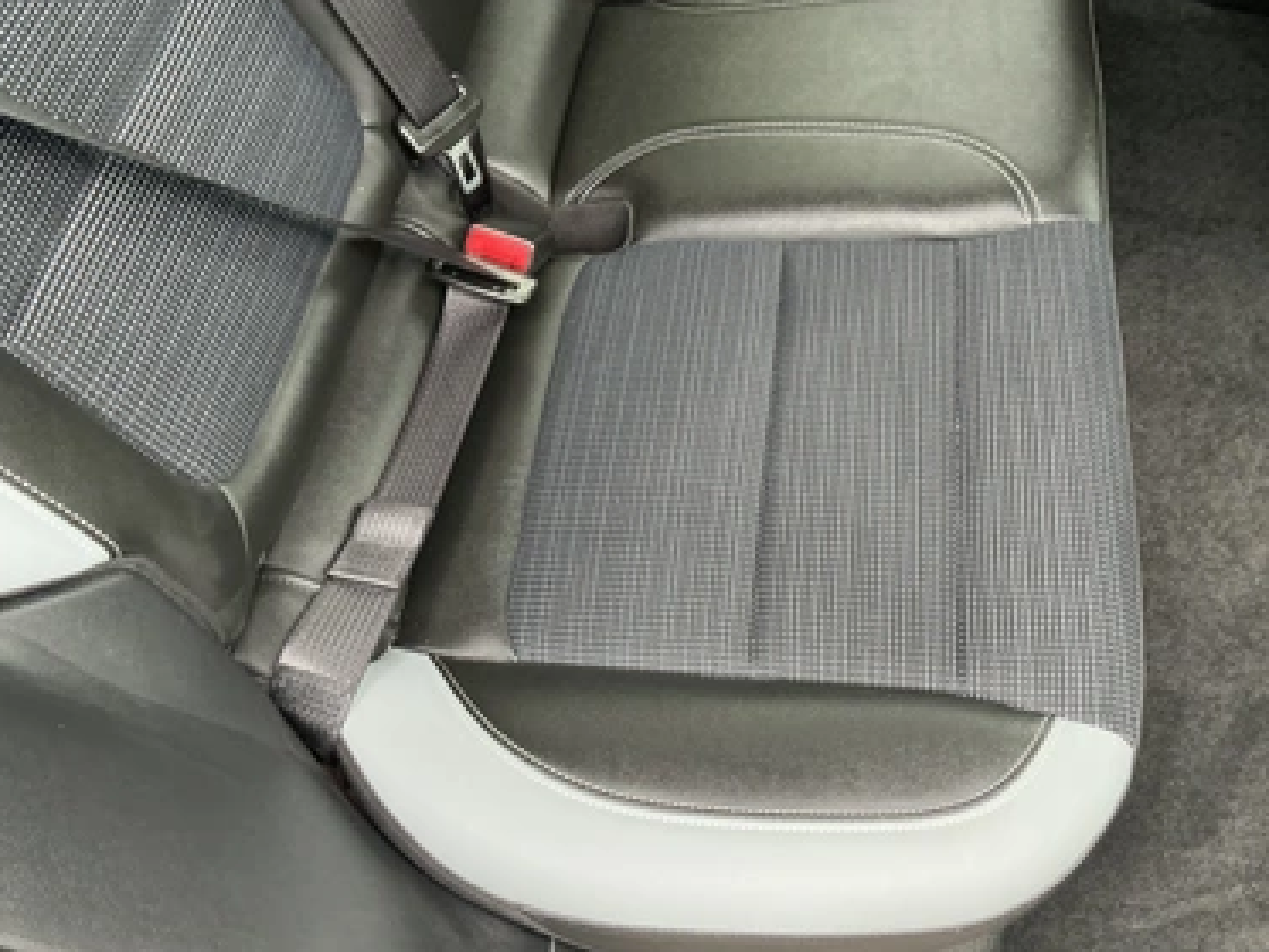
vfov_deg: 46.8
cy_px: 496
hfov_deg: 59.9
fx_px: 1100
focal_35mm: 30
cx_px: 677
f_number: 1.8
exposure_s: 1/60
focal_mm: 3
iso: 125
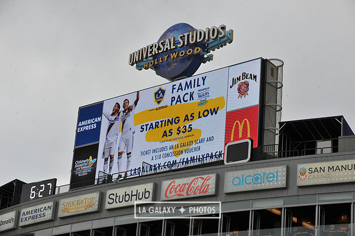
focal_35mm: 95
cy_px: 118
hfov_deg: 21.5
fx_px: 936
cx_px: 178
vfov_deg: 14.4
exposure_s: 1/200
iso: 400
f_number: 9
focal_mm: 95
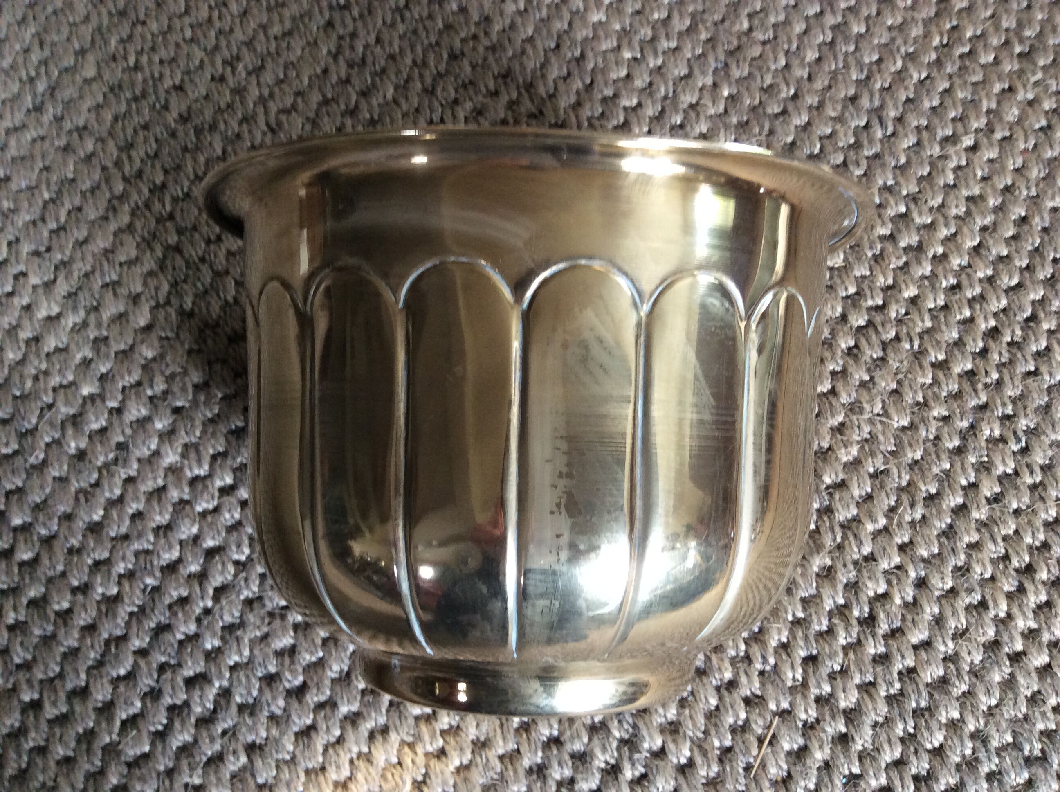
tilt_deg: -75.4
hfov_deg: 56.9
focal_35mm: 32
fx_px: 978
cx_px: 530
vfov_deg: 44.1
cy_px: 396
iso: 125
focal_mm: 3.3
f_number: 2.4
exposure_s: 1/25
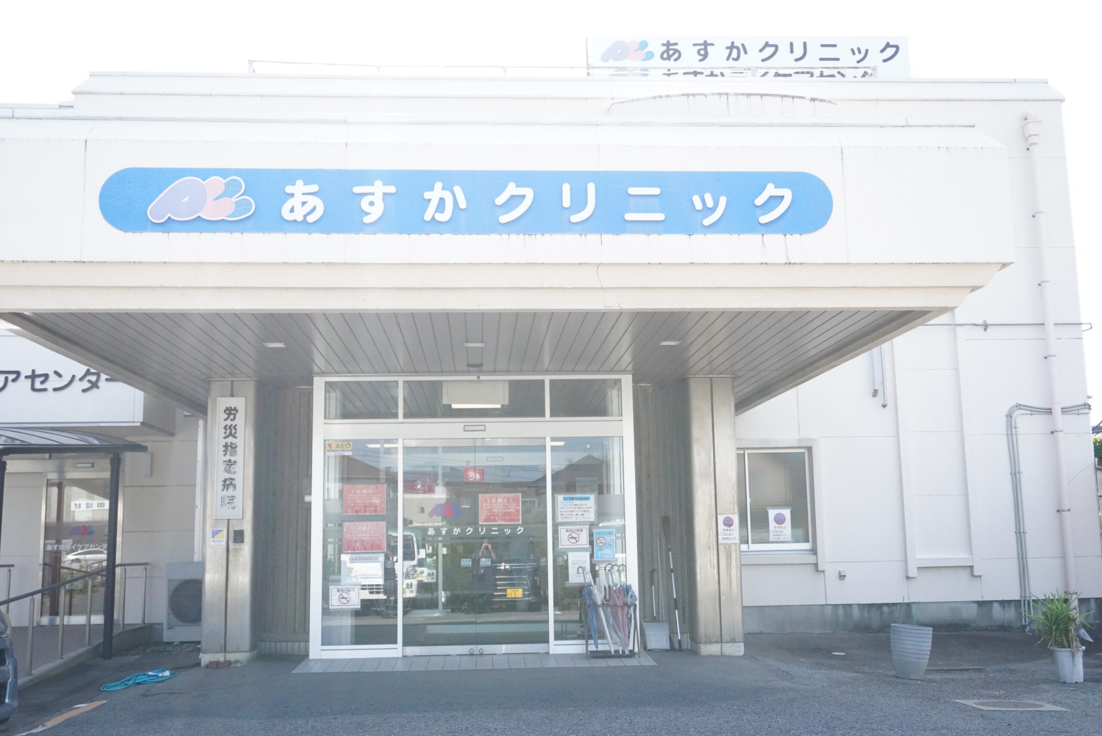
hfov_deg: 53.1
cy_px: 368
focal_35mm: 36
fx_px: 1103
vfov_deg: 36.9
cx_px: 551
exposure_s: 1/4000
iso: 3200
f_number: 4.5
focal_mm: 24
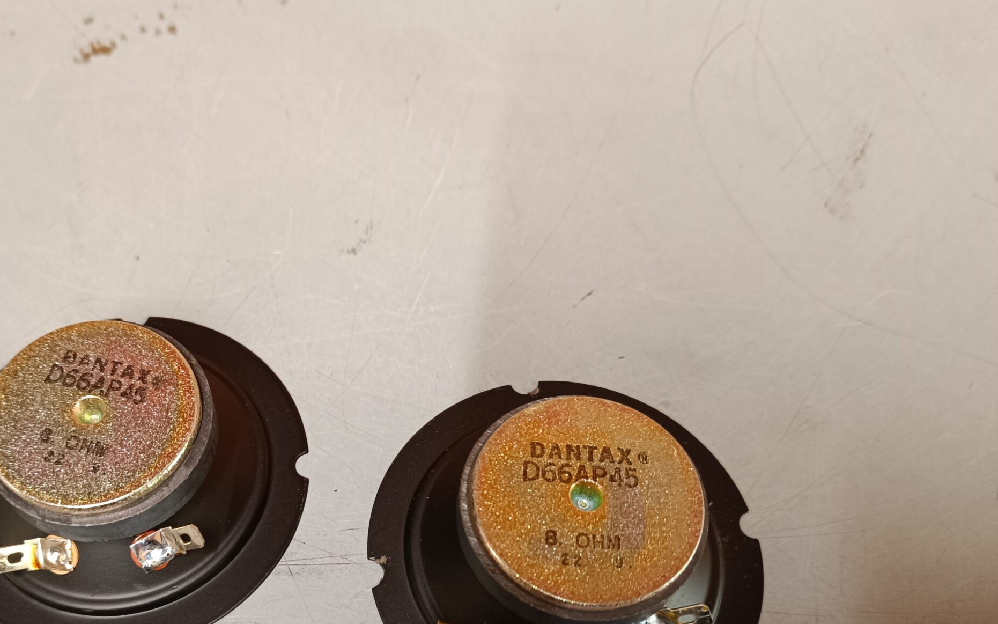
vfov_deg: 35.4
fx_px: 952
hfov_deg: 54.5
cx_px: 353
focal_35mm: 35
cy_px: 475
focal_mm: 5.59
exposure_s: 1/25
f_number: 1.88
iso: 663
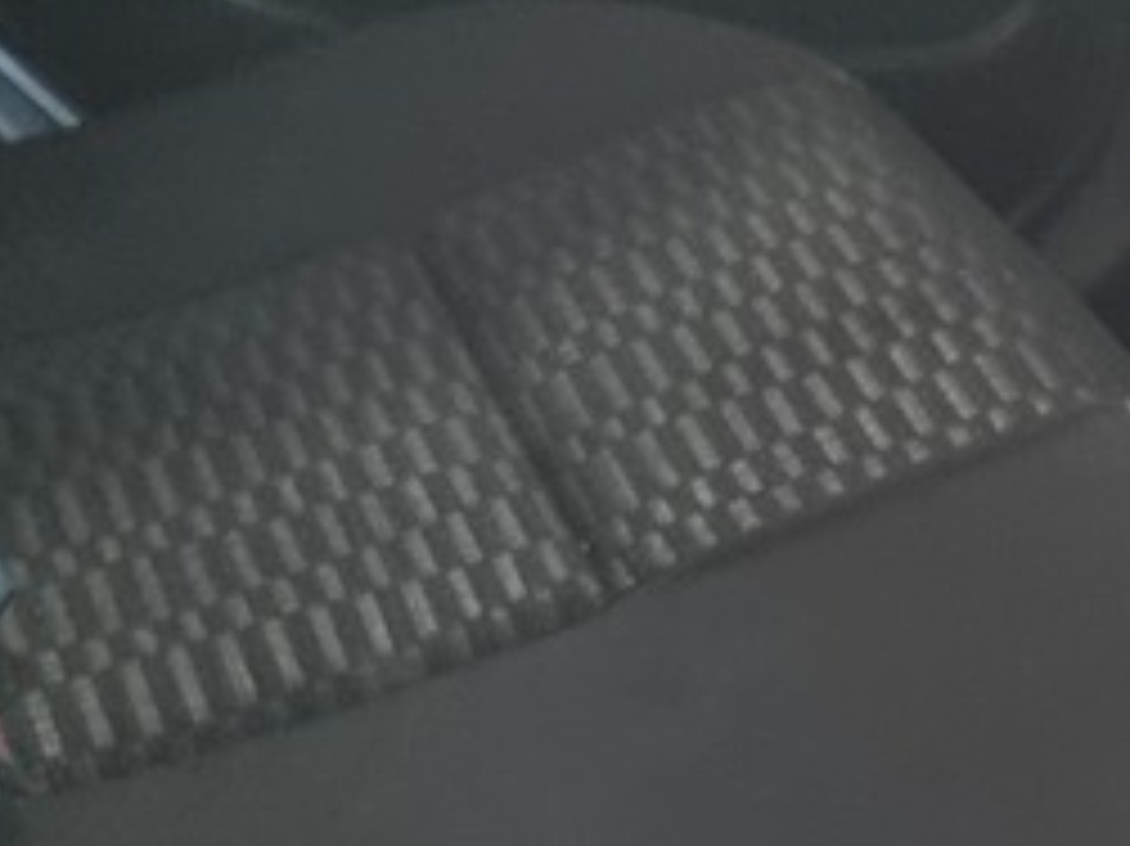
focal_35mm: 106
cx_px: 1274
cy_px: 450
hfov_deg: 17.8
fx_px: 3459
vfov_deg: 14.0
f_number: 1.8
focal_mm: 5.4
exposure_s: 1/25
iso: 800
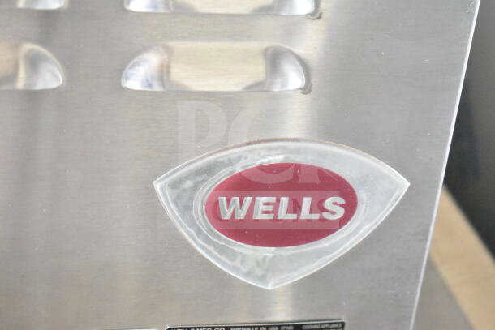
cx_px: 248
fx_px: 1135
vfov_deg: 16.6
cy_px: 165
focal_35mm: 82
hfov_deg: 24.6
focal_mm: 55
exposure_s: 1/100
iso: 14400
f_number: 5.6
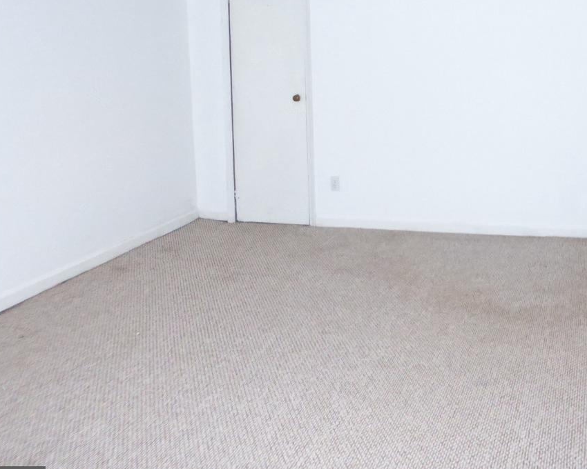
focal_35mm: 43
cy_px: 134
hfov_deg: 41.9
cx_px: 422
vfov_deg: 34.4
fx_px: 747
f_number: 3.4
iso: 800
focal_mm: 4.7
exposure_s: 1/60
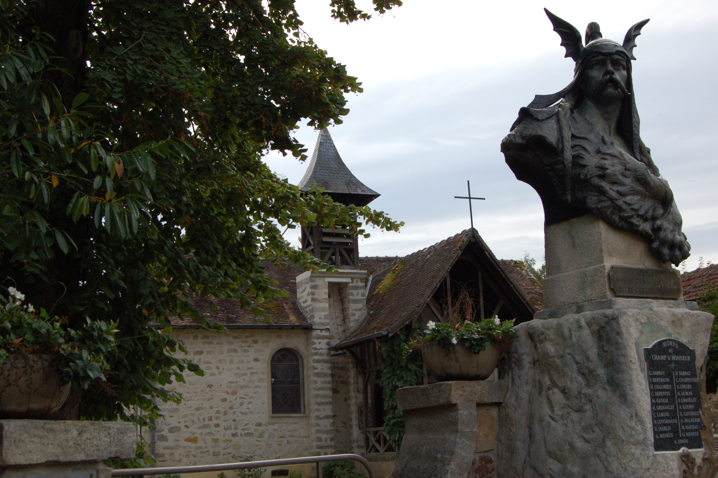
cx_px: 359
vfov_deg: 29.8
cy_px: 239
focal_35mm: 45
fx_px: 897
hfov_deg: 43.6
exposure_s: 1/400
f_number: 10
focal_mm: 30
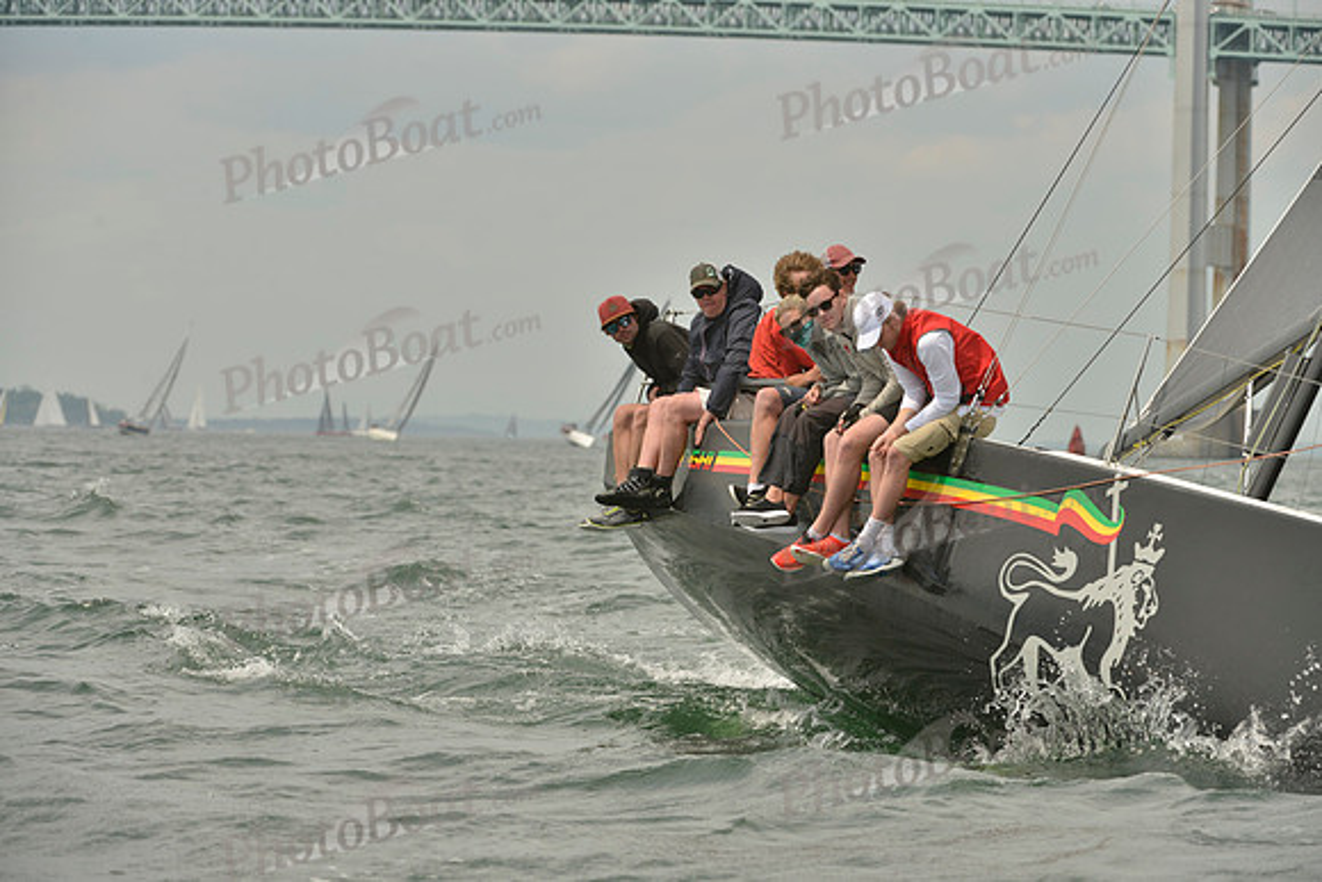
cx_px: 661
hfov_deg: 10.3
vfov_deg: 6.9
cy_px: 441
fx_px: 7346
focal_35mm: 200
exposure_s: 1/1000
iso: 280
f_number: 8
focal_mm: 200
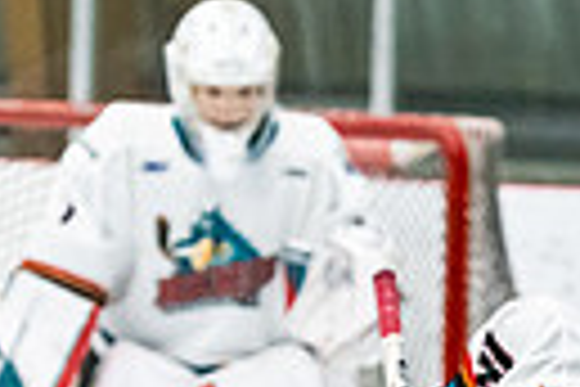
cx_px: 535
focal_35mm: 495
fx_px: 7974
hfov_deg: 4.2
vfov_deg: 2.8
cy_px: 632
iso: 4000
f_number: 2.8
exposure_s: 1/800
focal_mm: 110
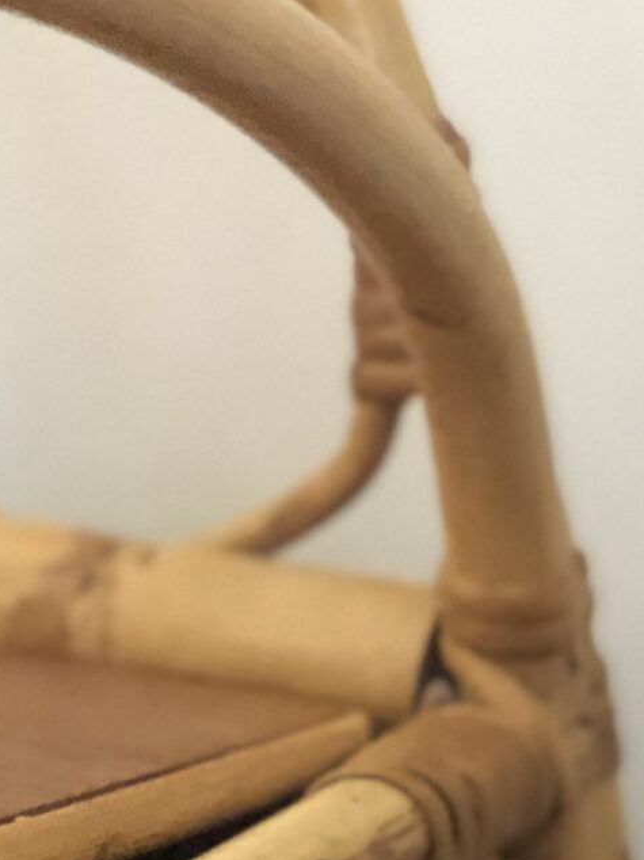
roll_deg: +0.6
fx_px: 5213
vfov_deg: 9.2
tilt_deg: -22.4
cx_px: 81
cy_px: 1290
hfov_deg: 7.1
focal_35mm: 210
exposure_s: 1/8
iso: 200
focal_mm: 6
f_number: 2.4
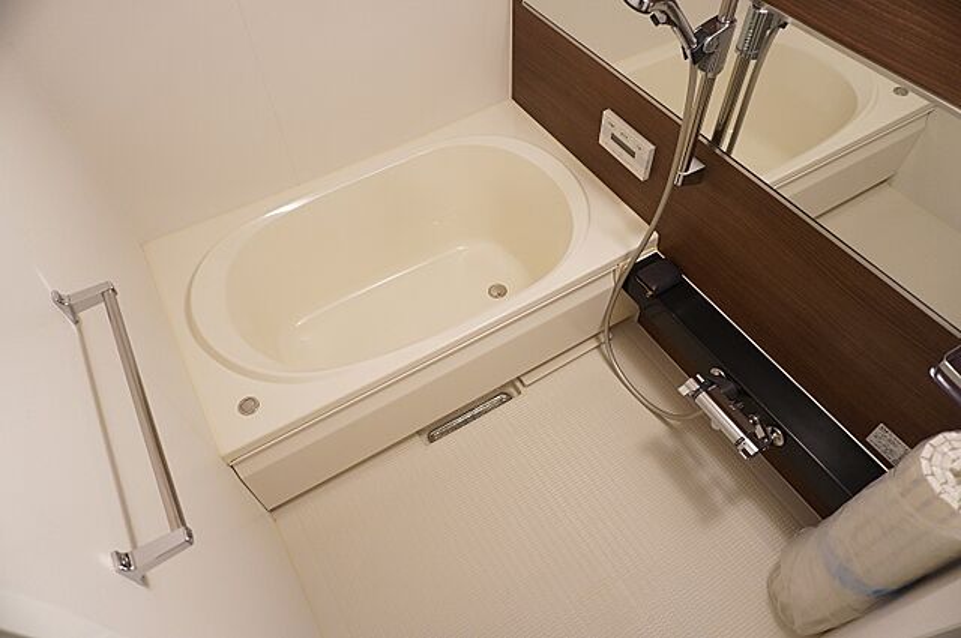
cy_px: 319
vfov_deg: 53.0
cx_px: 480
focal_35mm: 24
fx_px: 640
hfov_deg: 73.8
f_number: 3.5
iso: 1000
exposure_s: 1/30
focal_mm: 16
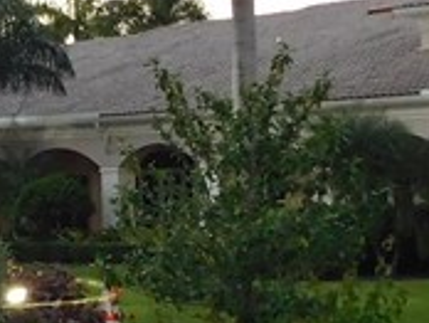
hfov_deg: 14.3
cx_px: -42
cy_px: 138
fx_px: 1675
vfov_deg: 11.0
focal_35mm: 135
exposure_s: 1/30
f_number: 3
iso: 320
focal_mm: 4
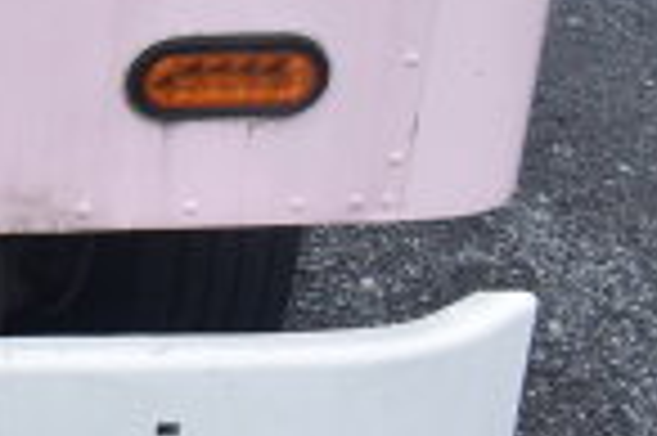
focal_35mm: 113
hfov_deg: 15.0
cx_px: -621
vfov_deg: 11.8
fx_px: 2060
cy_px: -124
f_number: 6.3
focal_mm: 18
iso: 200
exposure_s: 1/160
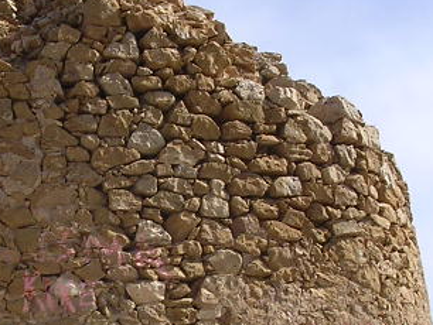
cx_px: 68
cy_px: 288
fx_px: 1590
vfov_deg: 11.6
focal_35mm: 127
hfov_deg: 15.4
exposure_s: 1/285
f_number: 5.6
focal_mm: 5.8
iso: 100
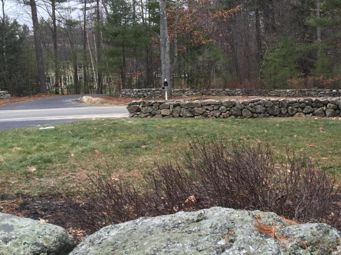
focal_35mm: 43
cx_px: 250
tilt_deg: -3.1
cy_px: 114
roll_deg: +0.2
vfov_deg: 33.6
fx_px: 424
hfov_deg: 42.7
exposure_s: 1/60
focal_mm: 4.15
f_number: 2.2
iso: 32
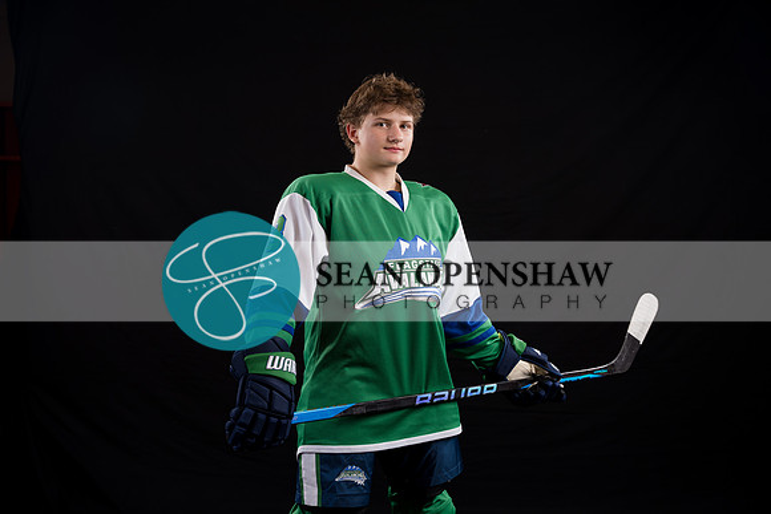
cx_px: 386
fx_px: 1028
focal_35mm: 48
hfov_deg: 41.1
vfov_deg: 28.1
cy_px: 257
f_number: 3.5
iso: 80
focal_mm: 48
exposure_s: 1/160
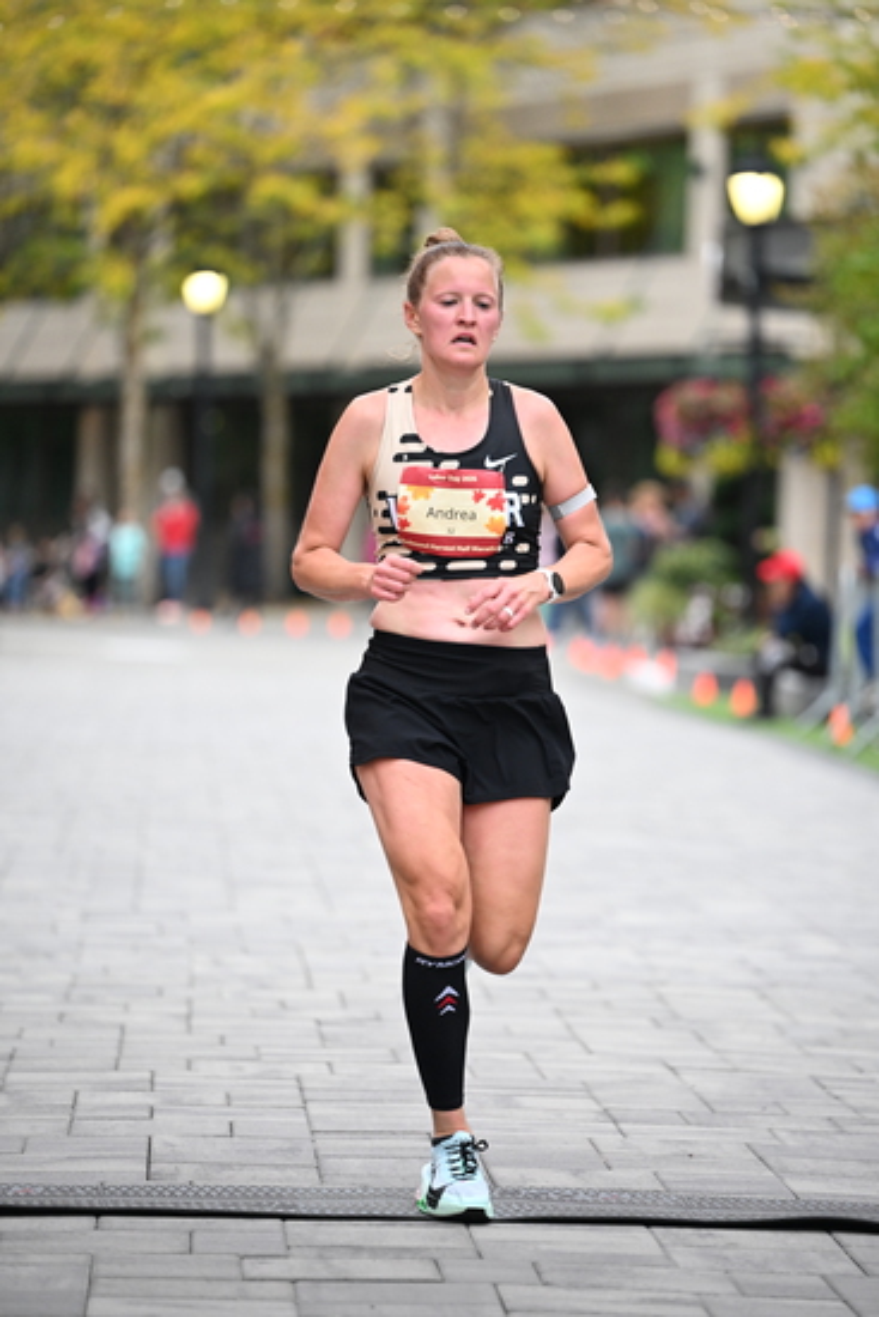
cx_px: 440
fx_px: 6039
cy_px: 658
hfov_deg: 8.3
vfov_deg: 12.4
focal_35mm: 165
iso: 1600
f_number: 2.8
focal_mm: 165
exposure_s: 1/1250
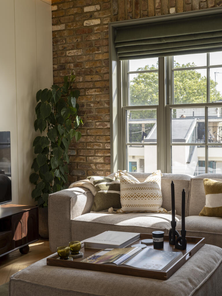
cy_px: 148
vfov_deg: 38.9
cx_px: 111
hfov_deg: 29.7
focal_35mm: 49
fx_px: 419
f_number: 8
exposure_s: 1/25
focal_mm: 62.4
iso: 100
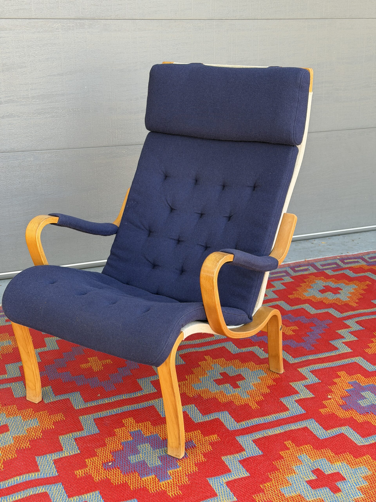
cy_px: 251
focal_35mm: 48
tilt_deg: -16.1
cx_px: 188
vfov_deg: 39.7
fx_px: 695
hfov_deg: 30.3
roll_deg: +1.8
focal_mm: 6.76
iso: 50
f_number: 1.78
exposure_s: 1/123
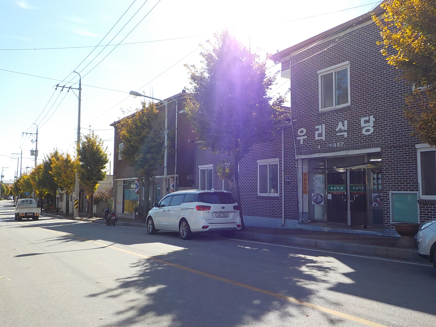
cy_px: 164
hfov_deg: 60.0
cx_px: 218
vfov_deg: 46.8
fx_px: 378
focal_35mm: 30
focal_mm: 4.1
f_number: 3.3
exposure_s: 1/1000
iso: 125
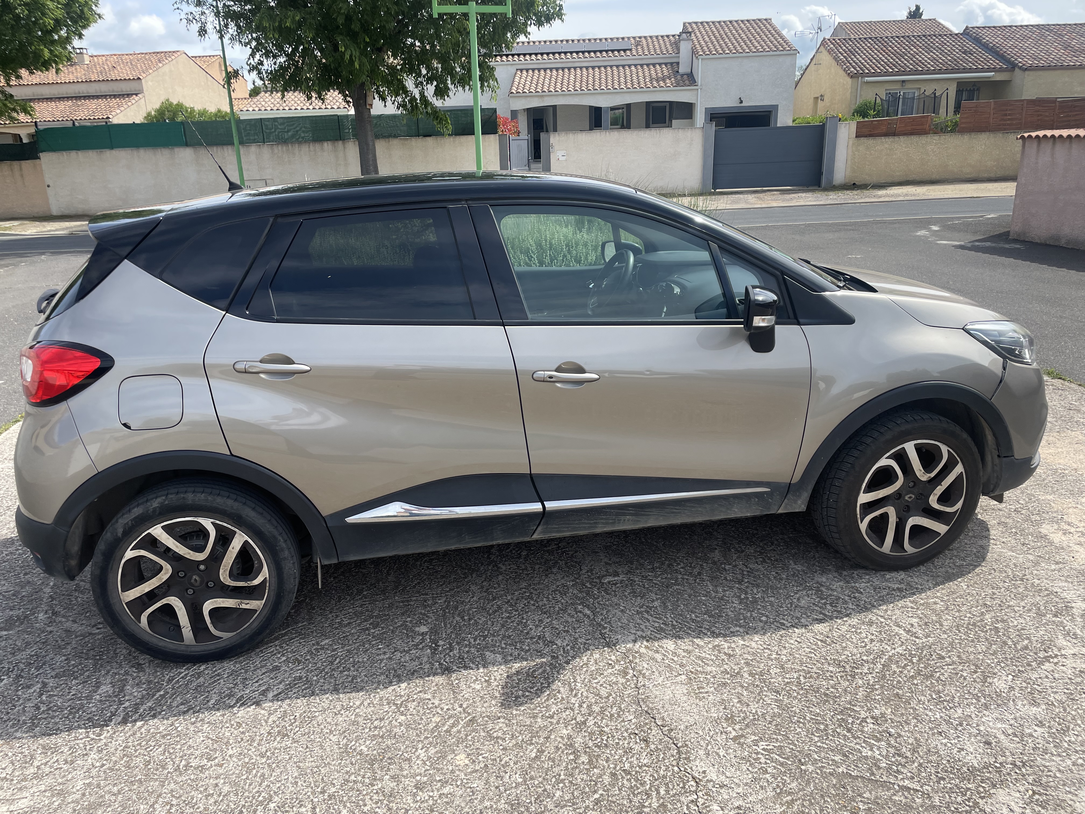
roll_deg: +2.4
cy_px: 407
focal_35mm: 26
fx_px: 815
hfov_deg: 67.3
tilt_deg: -18.3
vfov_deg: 53.1
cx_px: 542
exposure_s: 1/1689
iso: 32
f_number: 1.6
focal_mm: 4.2
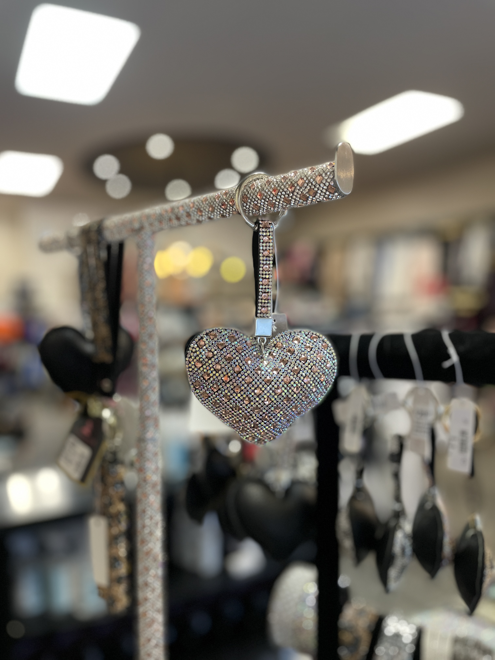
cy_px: 330
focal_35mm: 26
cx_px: 248
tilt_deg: -2.7
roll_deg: +0.9
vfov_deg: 67.3
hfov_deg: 53.1
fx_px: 496
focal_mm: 4.2
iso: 250
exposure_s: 1/60
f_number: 1.6
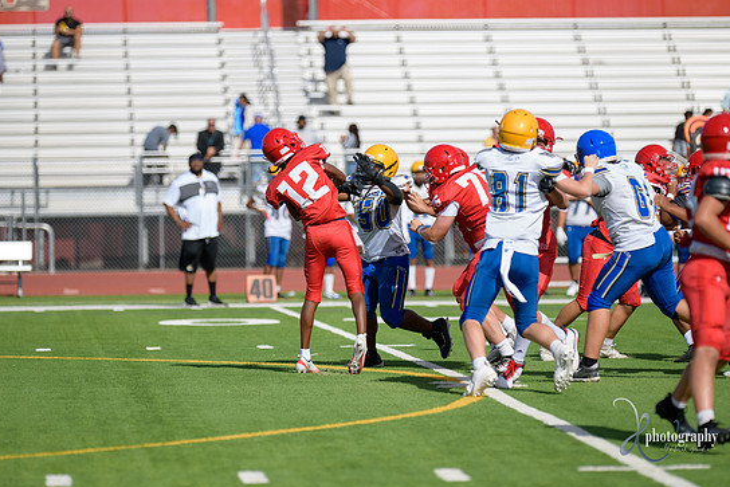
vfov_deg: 6.1
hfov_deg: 9.2
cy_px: 237
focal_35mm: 224
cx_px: 368
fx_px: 4543
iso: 200
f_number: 2.8
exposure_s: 1/3200
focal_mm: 210
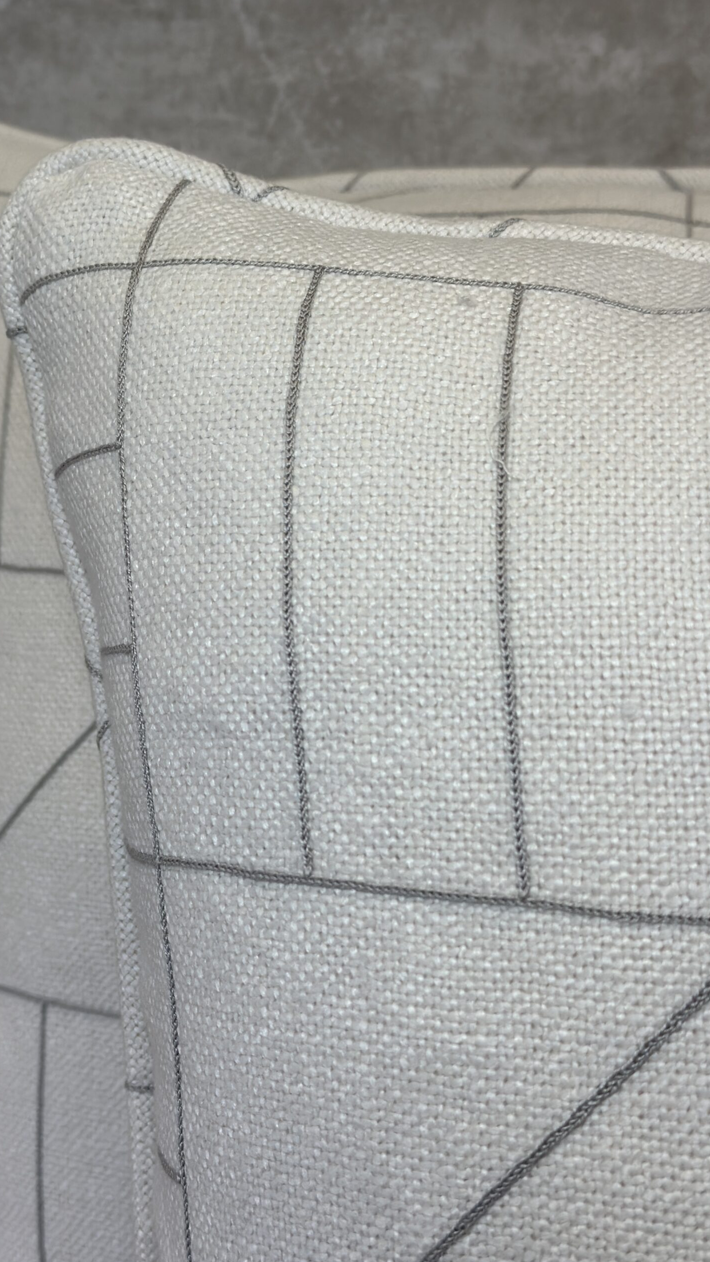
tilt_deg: -16.0
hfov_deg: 22.6
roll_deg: +1.2
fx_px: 1774
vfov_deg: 39.2
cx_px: 275
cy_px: 629
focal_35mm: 53
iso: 80
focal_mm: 6.86
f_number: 1.78
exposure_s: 1/478
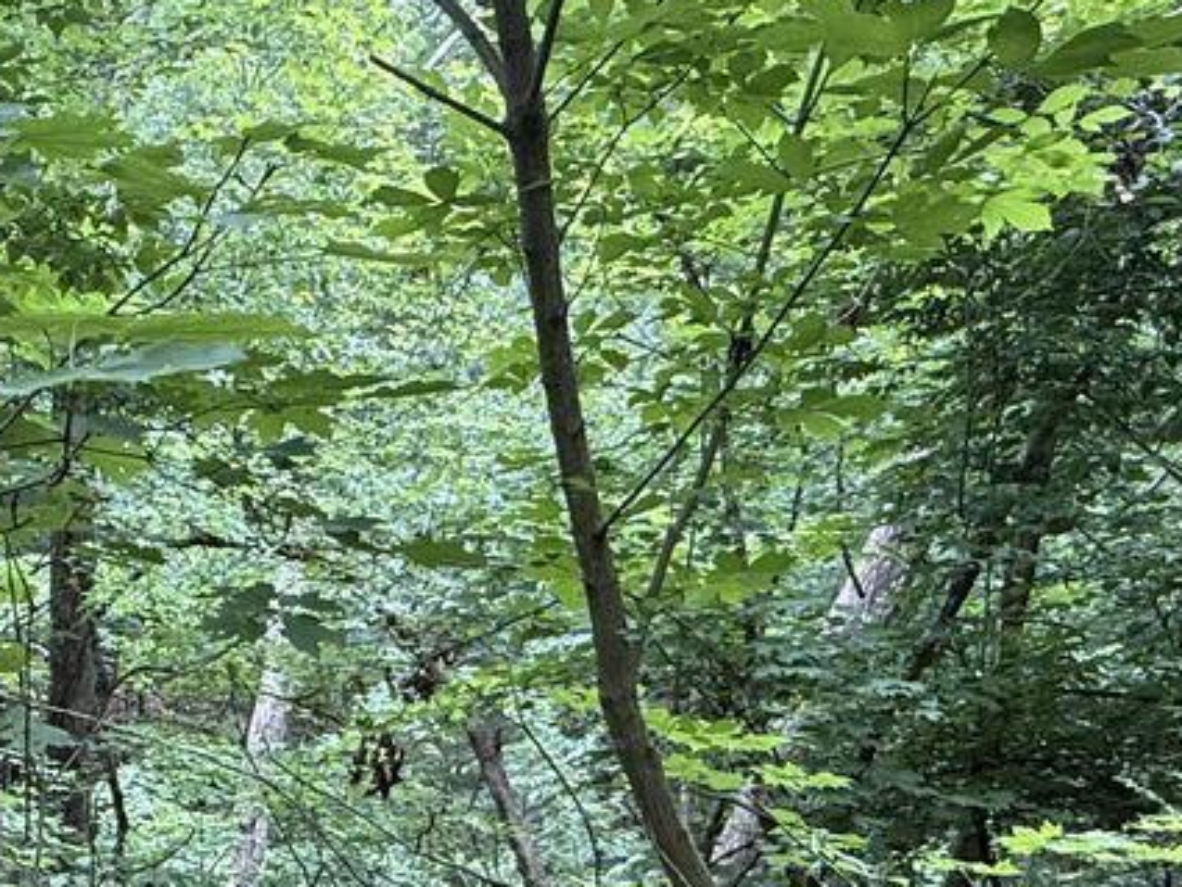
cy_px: 637
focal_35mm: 45
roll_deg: +0.7
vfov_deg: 31.8
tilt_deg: -12.0
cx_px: 35
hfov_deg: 38.0
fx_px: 1537
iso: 200
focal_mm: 2.22
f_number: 2.2
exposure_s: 1/99
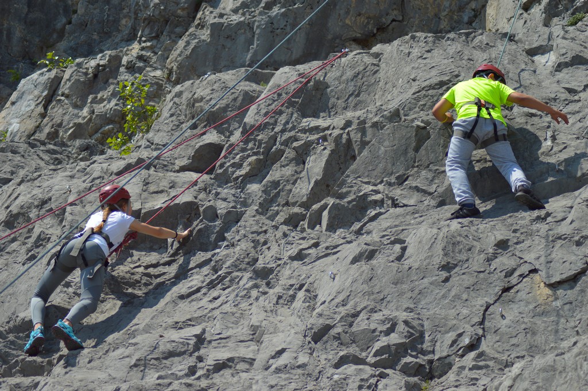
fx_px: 1714
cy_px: 196
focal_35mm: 105
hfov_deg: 19.5
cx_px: 294
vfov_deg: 13.0
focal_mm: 70
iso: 200
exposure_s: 1/2000
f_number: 4
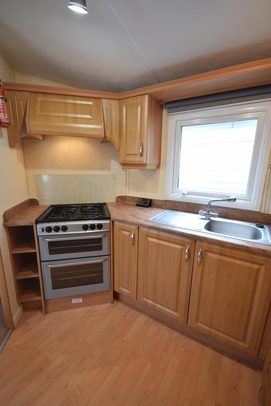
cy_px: 203
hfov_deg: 77.3
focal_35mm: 15
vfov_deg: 100.4
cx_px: 136
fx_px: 169
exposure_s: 1/25
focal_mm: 10
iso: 200
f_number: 4
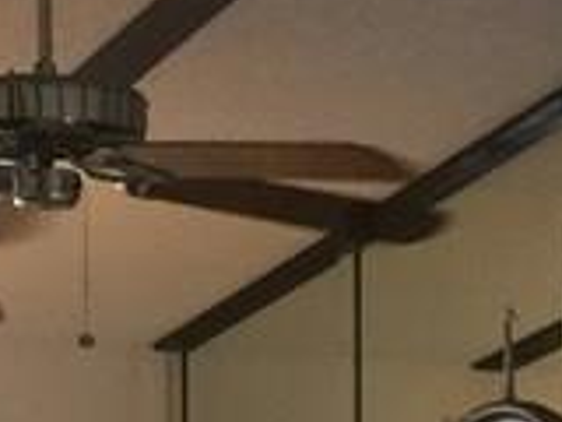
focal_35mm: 186
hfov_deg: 10.6
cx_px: 464
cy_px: 1069
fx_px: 3020
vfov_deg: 7.4
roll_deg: -1.8
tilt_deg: -9.1
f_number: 2.2
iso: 80
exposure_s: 1/15
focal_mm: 4.15
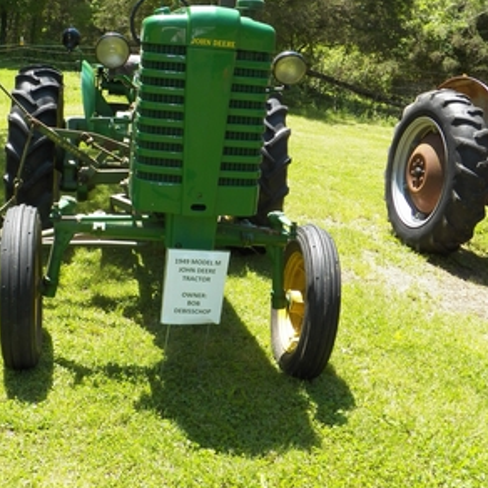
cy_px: 219
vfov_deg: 37.5
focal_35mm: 45
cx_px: 194
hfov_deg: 37.4
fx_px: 718
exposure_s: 1/320
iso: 125
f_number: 4
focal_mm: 5.5
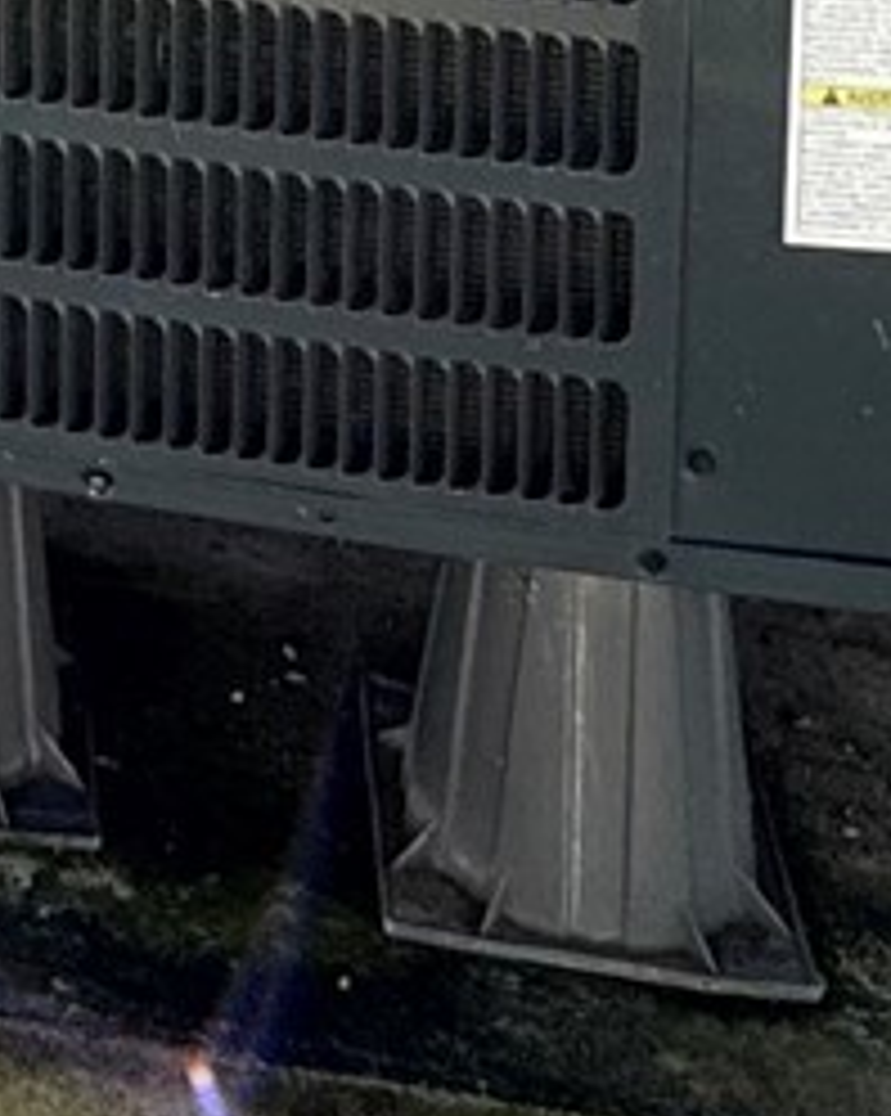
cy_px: -1233
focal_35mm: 106
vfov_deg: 14.5
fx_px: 3498
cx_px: -675
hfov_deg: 13.2
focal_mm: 2.22
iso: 40
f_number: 2.2
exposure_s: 1/388
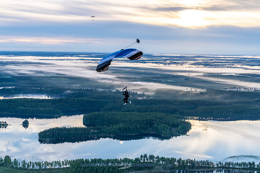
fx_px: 374
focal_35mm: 52
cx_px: 137
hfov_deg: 38.3
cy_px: 86
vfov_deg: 26.1
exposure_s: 1/2000
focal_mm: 46
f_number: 5
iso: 1000
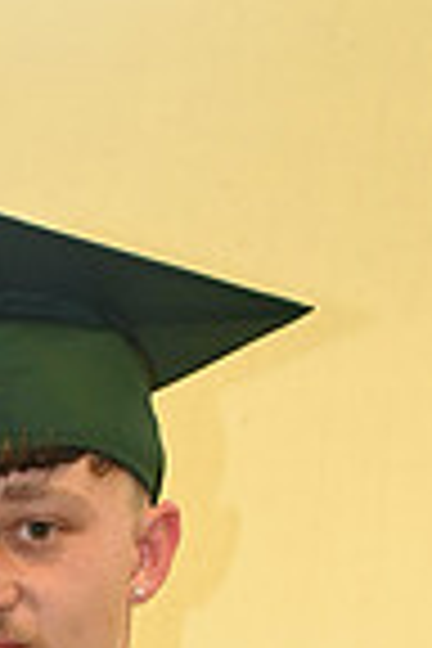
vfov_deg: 9.9
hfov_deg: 7.0
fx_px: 3474
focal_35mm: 193
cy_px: 1296
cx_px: -144
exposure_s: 1/60
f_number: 5.6
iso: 1600
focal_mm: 48
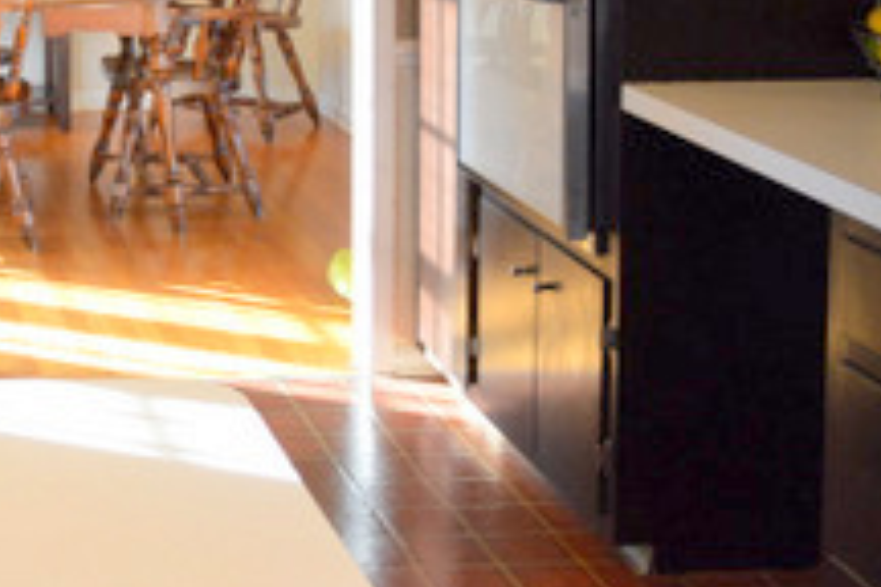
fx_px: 1958
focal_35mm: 80
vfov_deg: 16.2
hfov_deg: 23.1
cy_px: -155
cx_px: -196
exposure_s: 1/30
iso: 400
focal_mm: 18
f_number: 3.5
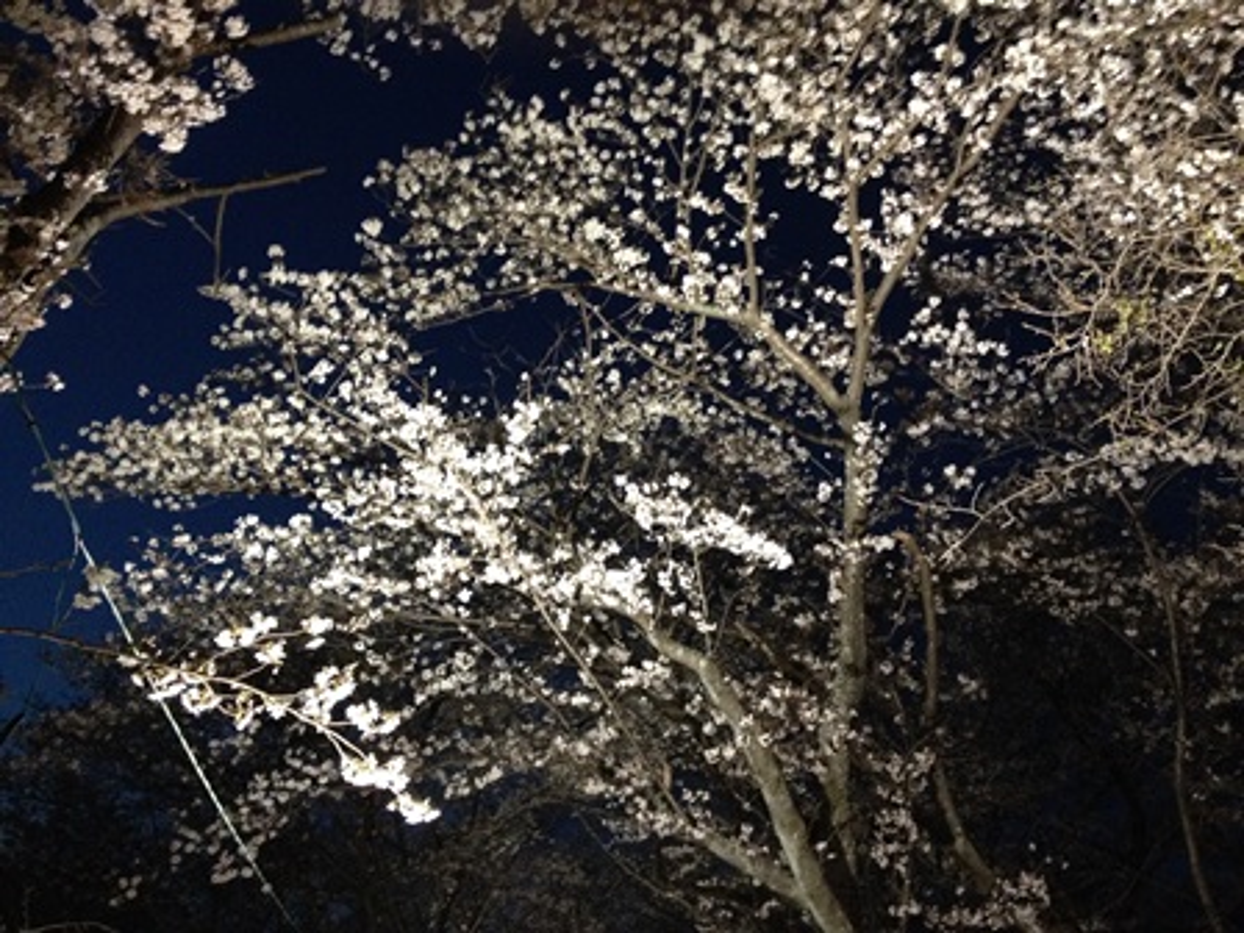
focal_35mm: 35
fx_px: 1258
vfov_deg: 40.7
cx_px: 622
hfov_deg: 52.6
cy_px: 466
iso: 400
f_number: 2.4
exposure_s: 1/15
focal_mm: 4.28
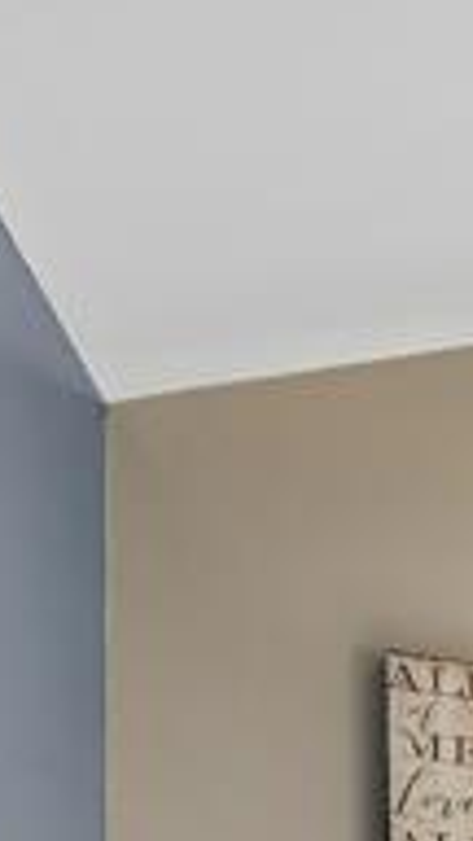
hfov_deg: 7.5
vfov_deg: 21.7
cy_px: 1332
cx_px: 2054
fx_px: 1739
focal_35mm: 78
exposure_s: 1/40
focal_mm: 14
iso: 250
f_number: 8
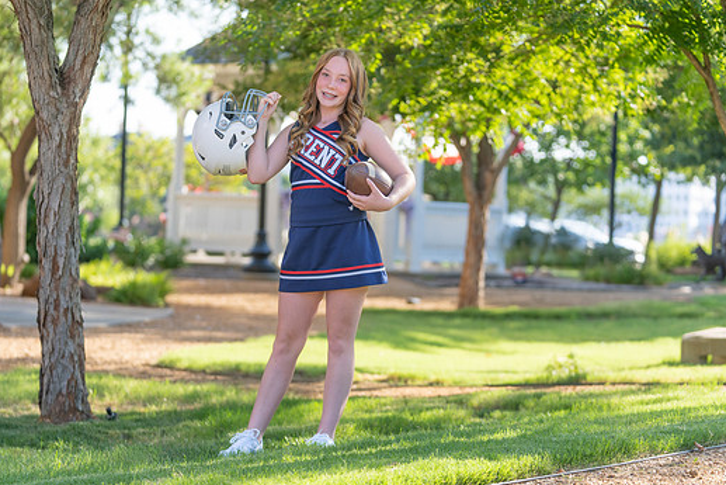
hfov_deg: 20.2
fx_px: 2037
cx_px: 326
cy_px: 259
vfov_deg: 13.6
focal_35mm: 101
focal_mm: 90
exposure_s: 1/320
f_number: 2.8
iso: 100
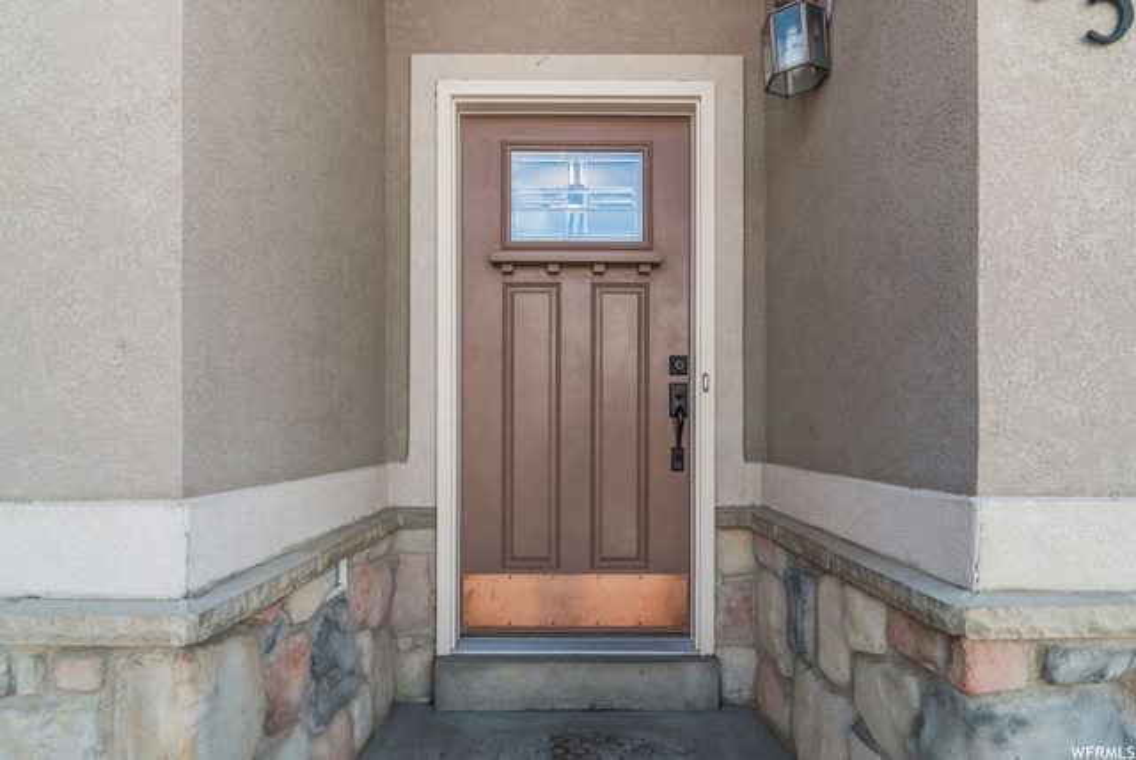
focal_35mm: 18
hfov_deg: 89.9
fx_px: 569
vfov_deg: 67.5
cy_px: 380
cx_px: 568
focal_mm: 12
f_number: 5.6
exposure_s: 1/125
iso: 100
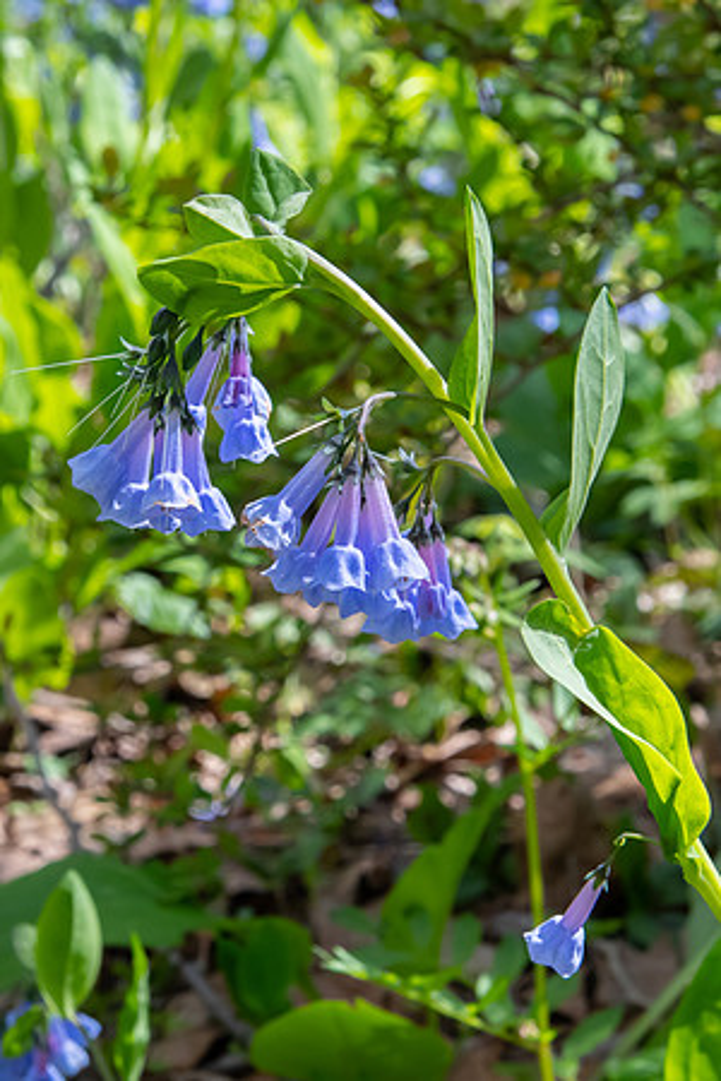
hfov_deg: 12.0
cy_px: 495
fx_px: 3417
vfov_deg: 18.0
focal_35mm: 114
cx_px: 322
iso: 1000
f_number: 16
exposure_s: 1/200
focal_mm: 70
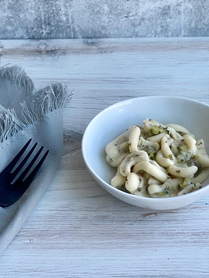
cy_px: 53
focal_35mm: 108
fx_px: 870
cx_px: 154
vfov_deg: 18.0
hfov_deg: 13.7
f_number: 2
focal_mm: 6
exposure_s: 1/122
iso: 32
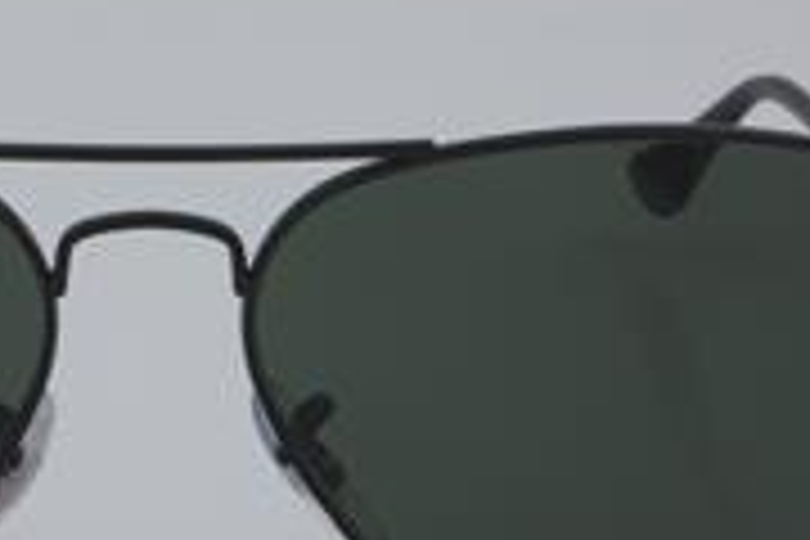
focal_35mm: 183
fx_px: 4120
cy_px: 392
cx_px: 144
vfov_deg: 7.5
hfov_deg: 11.2
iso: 100
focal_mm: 55
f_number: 32
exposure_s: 1/4
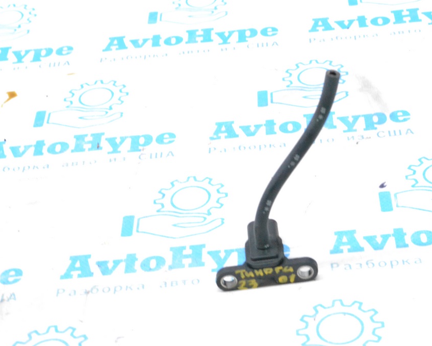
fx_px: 1197
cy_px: 174
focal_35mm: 94
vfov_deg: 16.4
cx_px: 249
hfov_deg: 20.4
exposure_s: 1/125
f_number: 10
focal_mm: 55
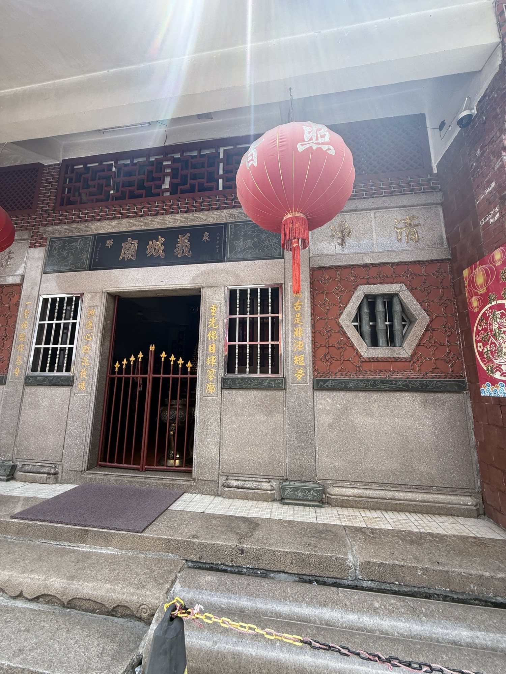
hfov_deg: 85.7
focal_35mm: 14
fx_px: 273
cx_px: 253
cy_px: 337
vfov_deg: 102.1
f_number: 2.2
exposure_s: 1/267
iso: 50
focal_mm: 2.22
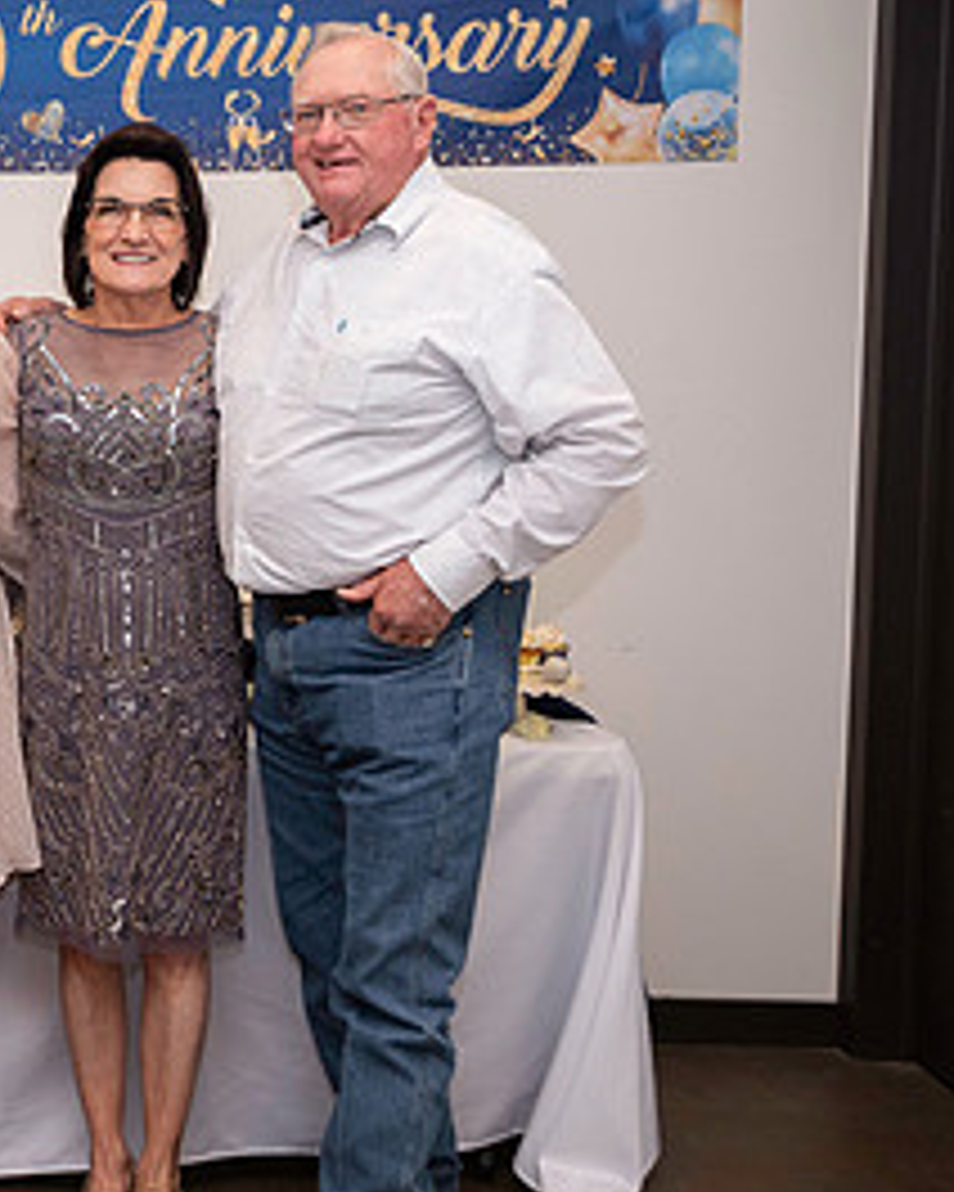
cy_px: 506
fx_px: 2188
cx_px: -212
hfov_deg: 22.5
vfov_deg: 30.4
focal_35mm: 62
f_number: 3.2
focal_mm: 24
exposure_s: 1/125
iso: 640
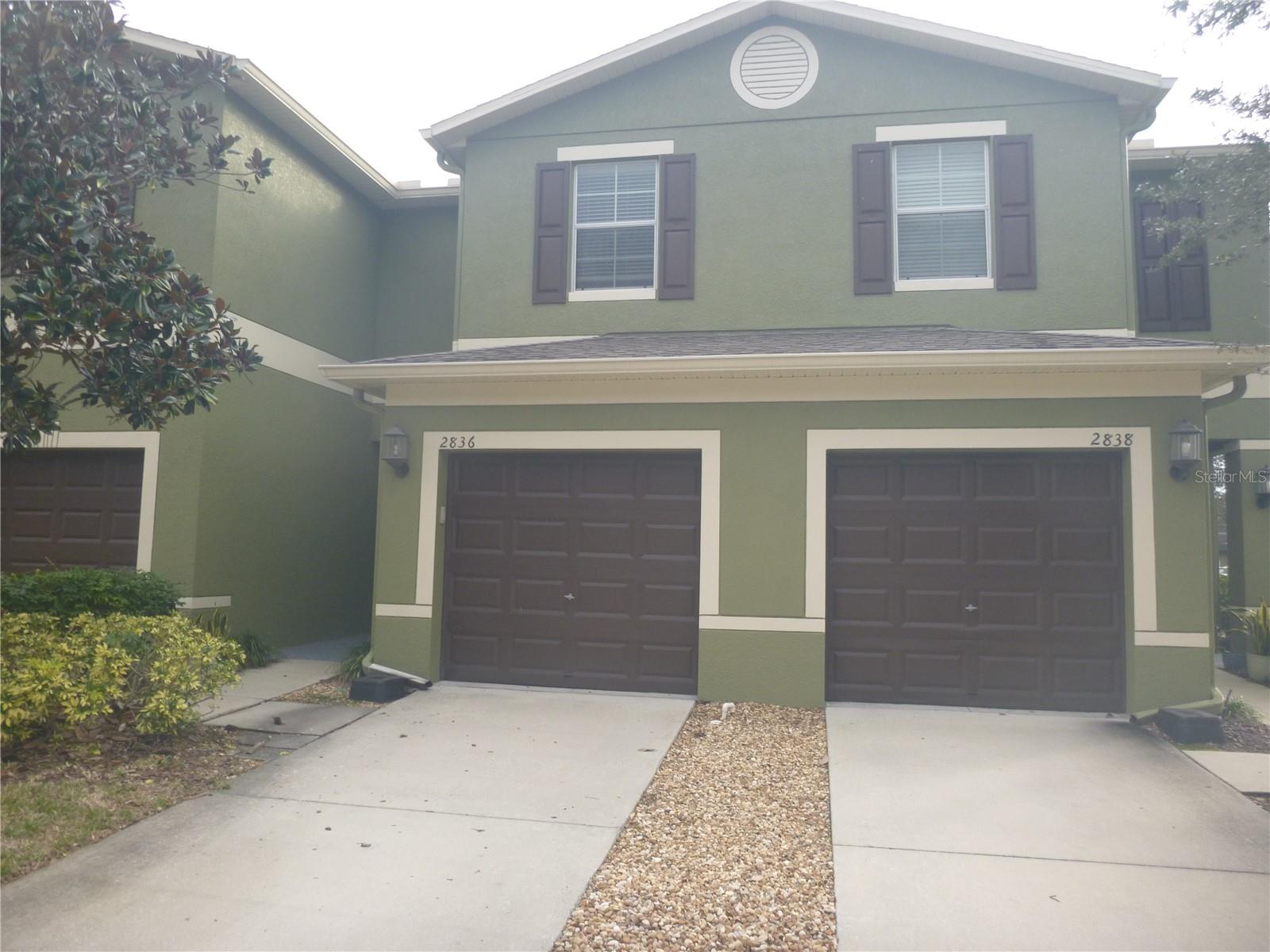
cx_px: 635
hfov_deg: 69.4
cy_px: 476
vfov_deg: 54.9
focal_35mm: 25
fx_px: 917
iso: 100
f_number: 3.9
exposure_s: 1/100
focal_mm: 4.5
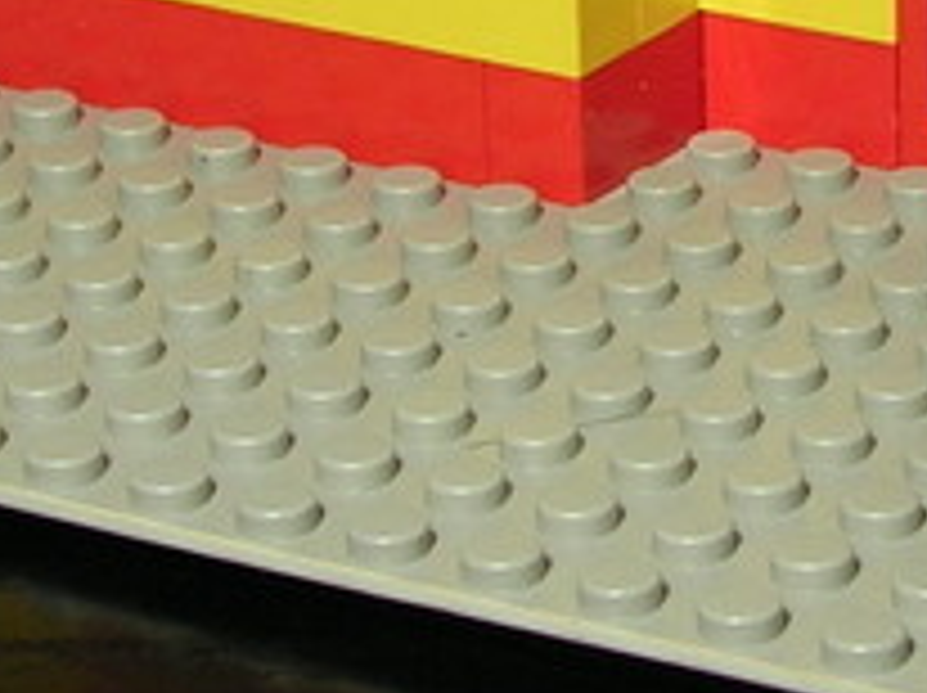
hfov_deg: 11.5
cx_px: 1354
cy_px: -223
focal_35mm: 166
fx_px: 4440
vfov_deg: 8.8
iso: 50
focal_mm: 6.4
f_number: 3
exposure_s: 1/17
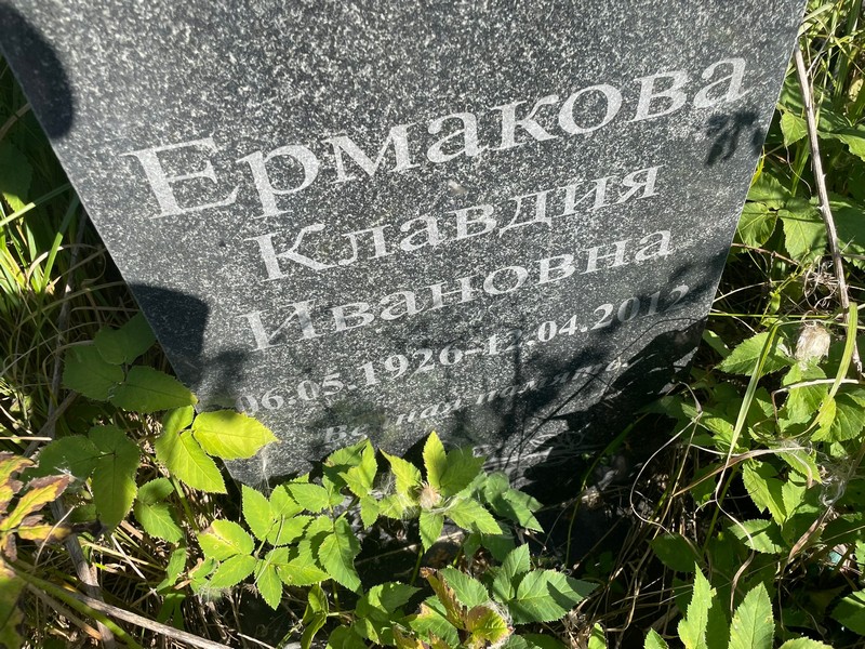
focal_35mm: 26
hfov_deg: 67.3
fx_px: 650
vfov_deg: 53.1
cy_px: 324
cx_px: 432
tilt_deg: -47.4
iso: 32
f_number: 1.6
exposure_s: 1/1159
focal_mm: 4.2
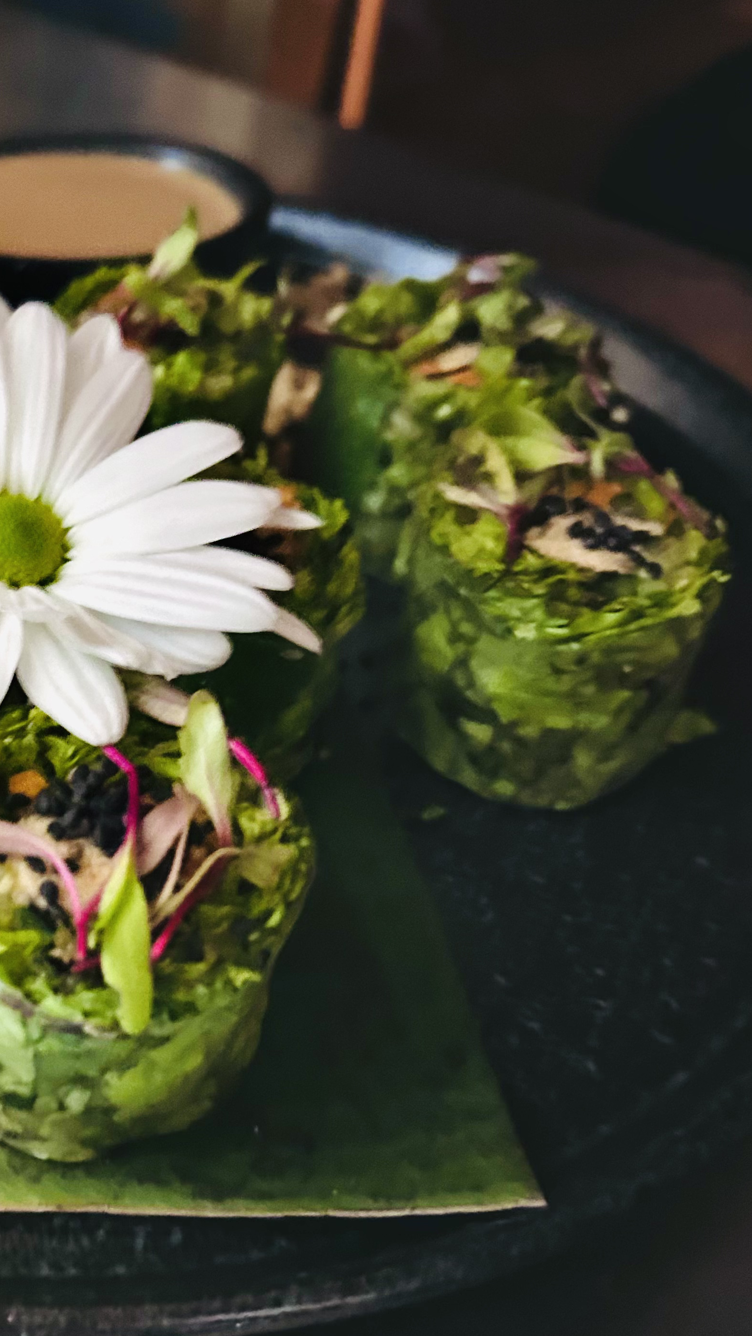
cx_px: 33
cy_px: 789
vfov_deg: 49.2
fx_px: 1453
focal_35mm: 41
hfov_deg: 27.6
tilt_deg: -42.5
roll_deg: -1.2
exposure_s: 1/30
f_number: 1.5
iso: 1000
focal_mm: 5.7
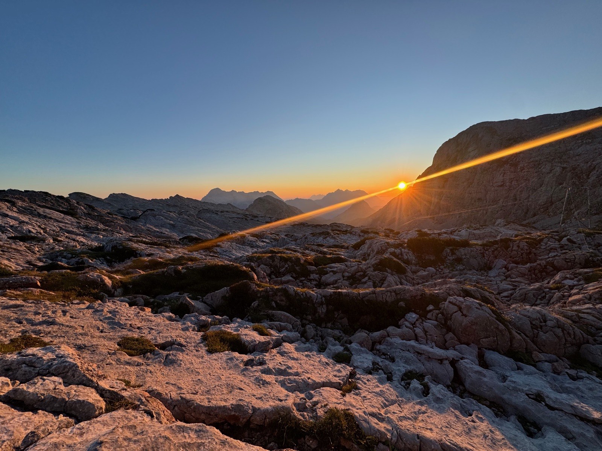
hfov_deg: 102.1
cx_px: 301
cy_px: 226
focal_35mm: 14
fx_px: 243
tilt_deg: -8.0
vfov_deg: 85.7
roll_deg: +1.6
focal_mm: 2.22
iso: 40
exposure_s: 1/596
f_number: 2.2
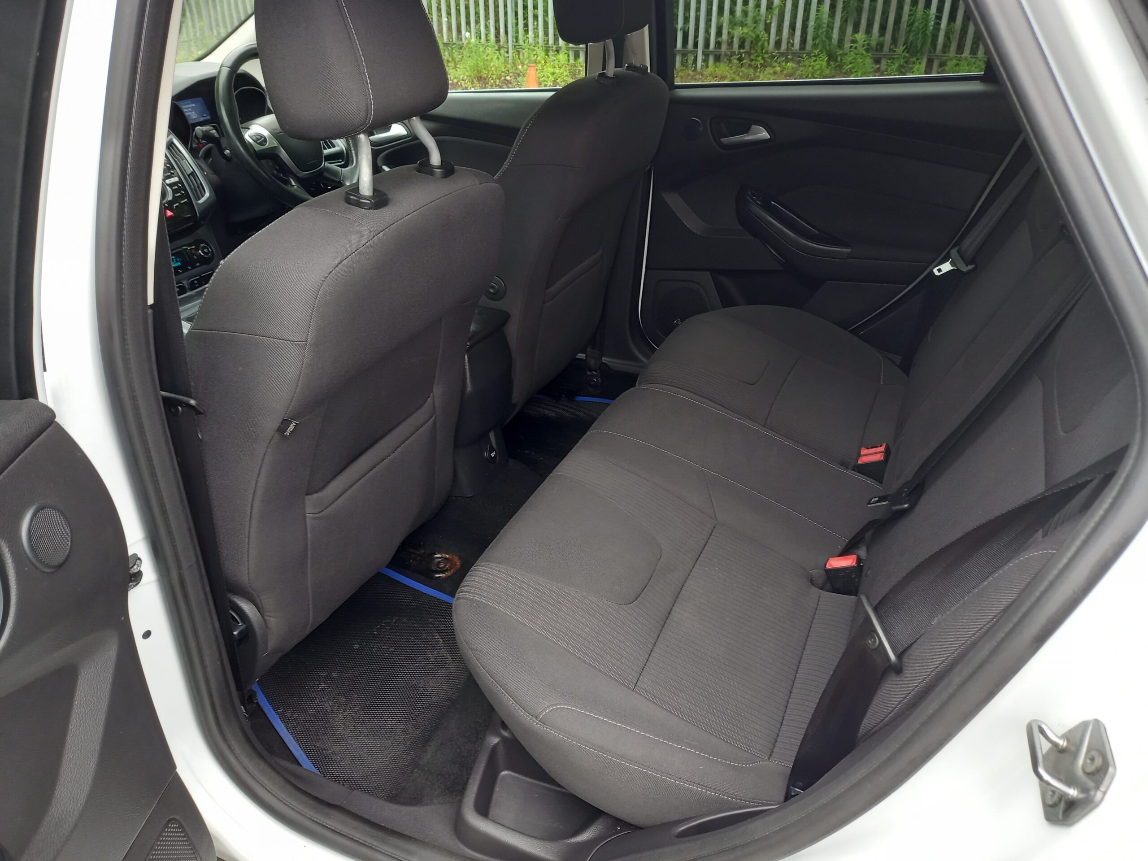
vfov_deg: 54.9
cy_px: 430
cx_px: 574
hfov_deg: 69.4
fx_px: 829
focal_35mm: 25
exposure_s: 1/60
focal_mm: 4.6
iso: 80
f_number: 2
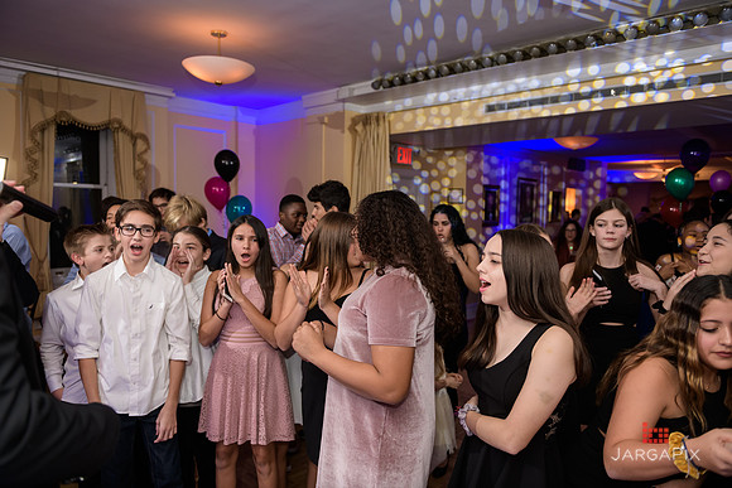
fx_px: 529
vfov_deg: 49.6
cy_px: 244
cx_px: 366
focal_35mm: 26
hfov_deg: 69.4
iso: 800
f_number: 3.2
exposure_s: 1/125
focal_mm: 26
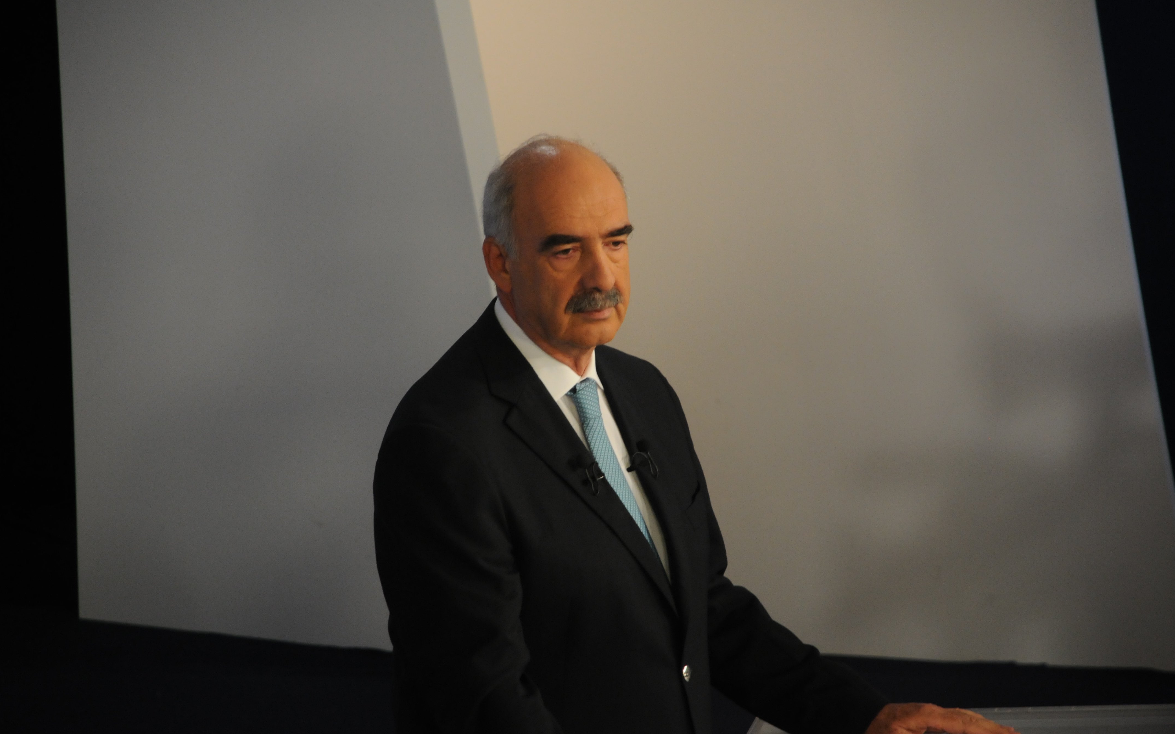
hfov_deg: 10.2
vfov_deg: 6.4
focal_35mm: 207
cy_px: 381
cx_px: 588
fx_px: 6613
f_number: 5.6
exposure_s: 1/60
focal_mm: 135
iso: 1000
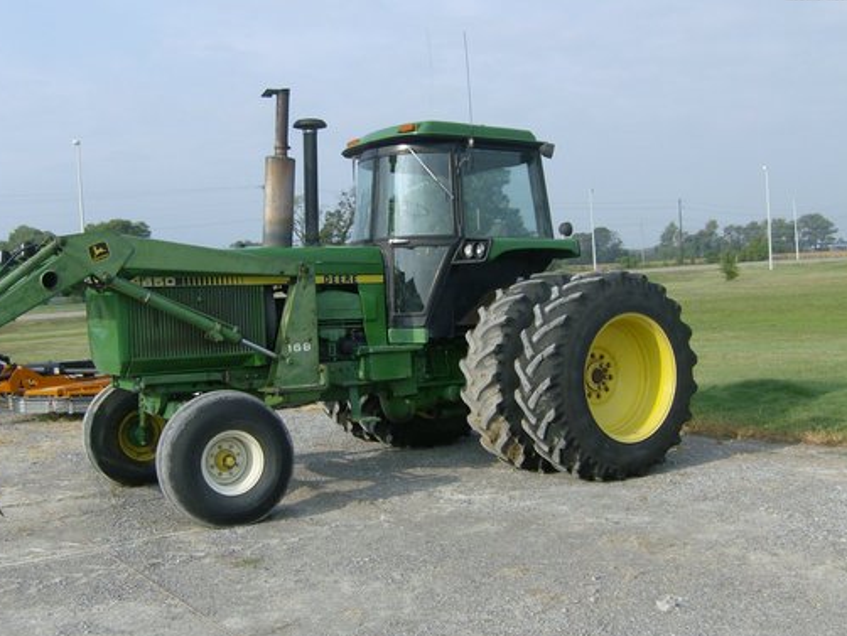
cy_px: 331
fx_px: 955
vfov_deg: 36.8
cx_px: 407
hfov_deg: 47.8
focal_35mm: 39
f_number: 4.7
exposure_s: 1/581
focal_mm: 6
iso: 100
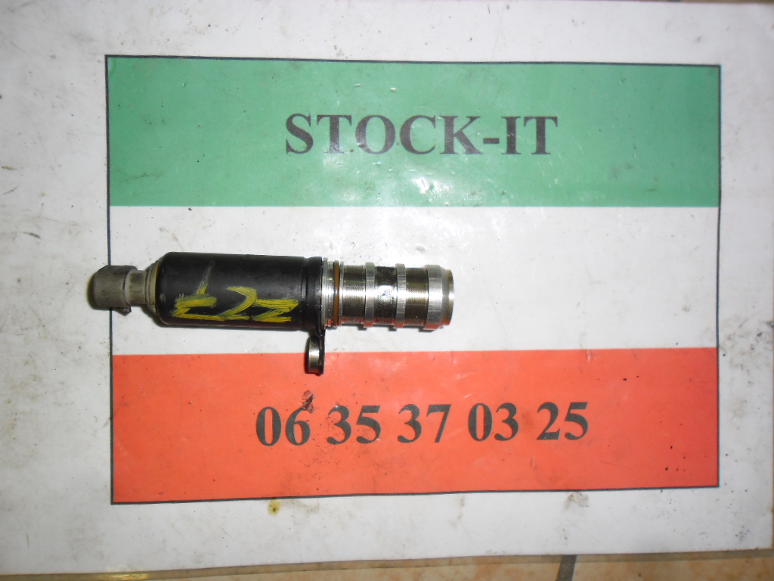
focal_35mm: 27
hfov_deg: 65.3
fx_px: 604
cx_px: 387
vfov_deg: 51.4
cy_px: 290
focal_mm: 4.9
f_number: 3.5
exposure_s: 1/45
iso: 80
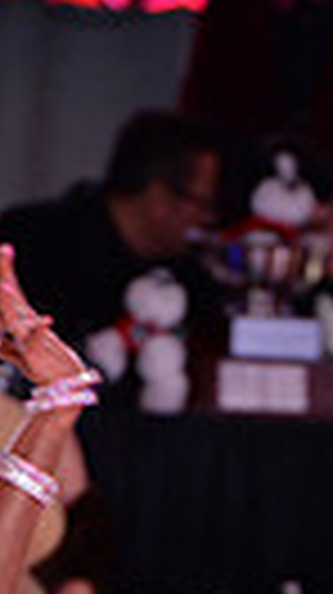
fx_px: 14447
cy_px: 976
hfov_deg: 1.3
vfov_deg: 2.4
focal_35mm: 918
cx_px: 502
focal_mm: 200
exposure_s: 1/250
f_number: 5
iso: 2000
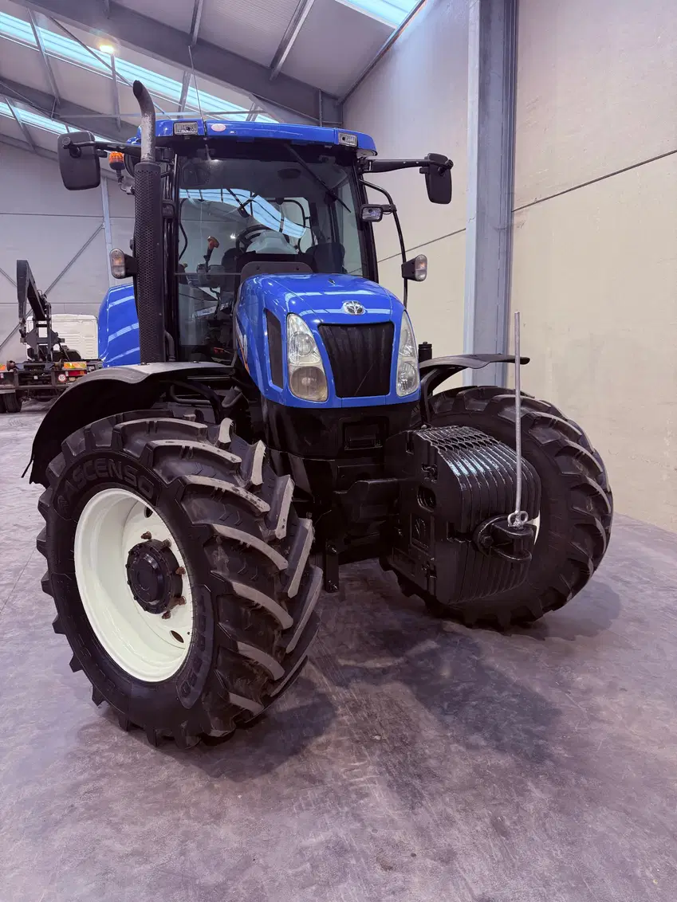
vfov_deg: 71.6
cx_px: 338
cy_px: 451
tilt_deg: -9.4
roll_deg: +0.7
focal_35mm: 24
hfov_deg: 56.8
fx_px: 626
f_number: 1.78
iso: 200
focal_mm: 6.76
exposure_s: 1/100
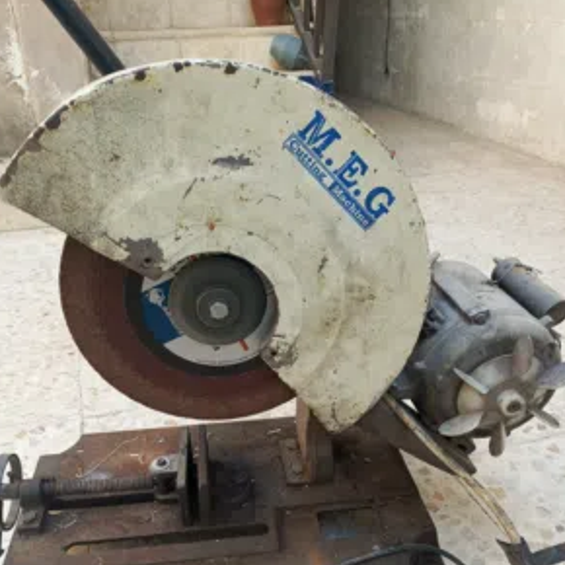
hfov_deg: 57.3
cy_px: 370
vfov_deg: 56.2
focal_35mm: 28
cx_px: 275
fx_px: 517
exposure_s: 1/100
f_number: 1.7
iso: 158
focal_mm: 5.25
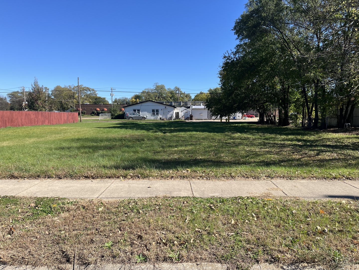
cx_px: 180
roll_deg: +0.6
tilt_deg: -4.6
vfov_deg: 53.1
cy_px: 135
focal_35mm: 26
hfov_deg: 67.3
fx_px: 270
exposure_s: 1/2309
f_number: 1.6
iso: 50
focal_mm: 5.1
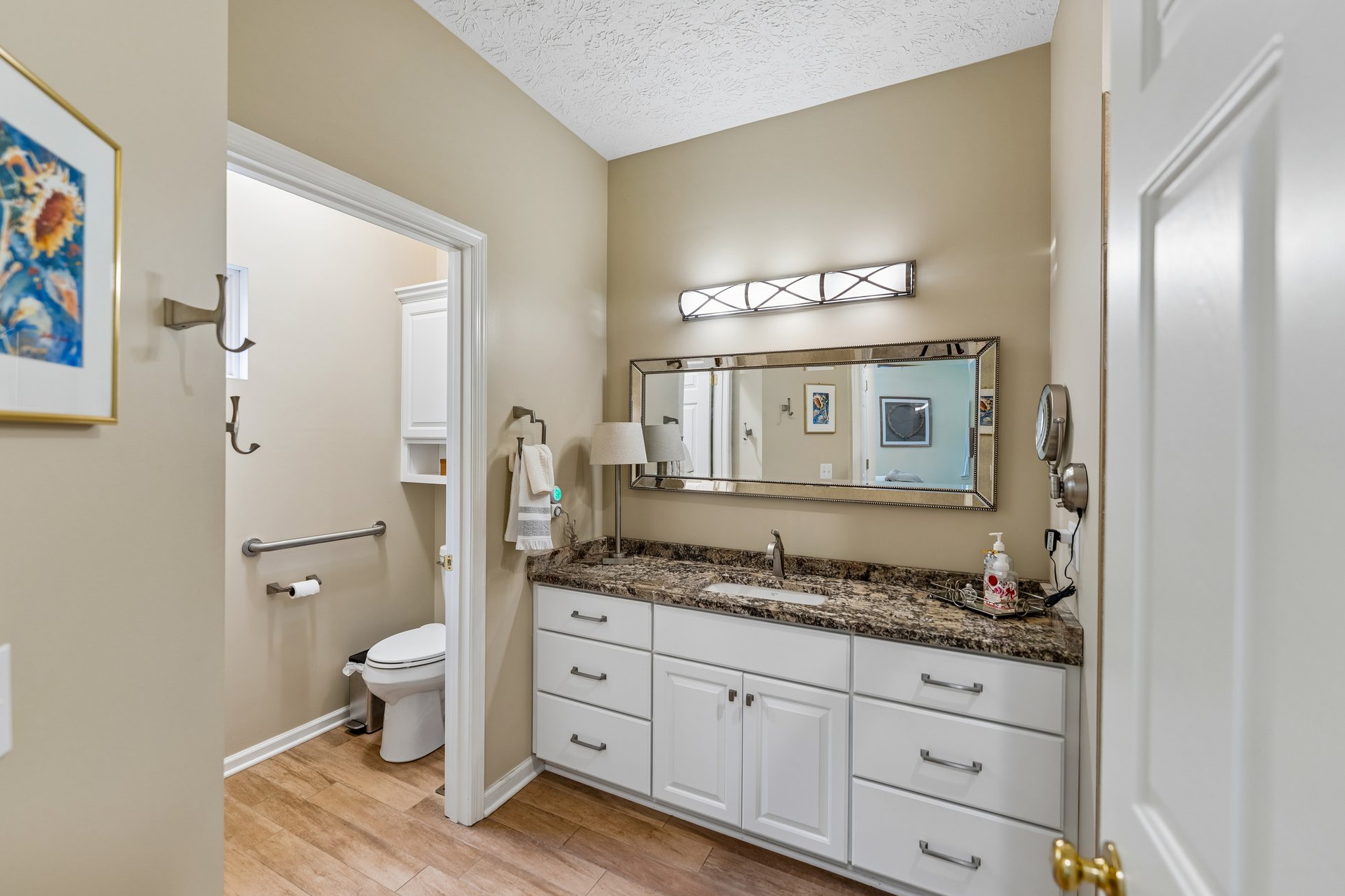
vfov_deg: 77.3
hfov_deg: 100.3
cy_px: 448
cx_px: 634
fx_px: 560
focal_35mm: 15
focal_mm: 14
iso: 200
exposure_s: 1/30
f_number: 2.8
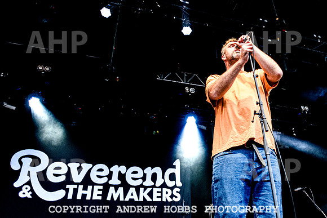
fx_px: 356
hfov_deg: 48.1
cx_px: 229
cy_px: 50
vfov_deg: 33.2
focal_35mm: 39
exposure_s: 1/500
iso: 1600
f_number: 2.8
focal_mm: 25
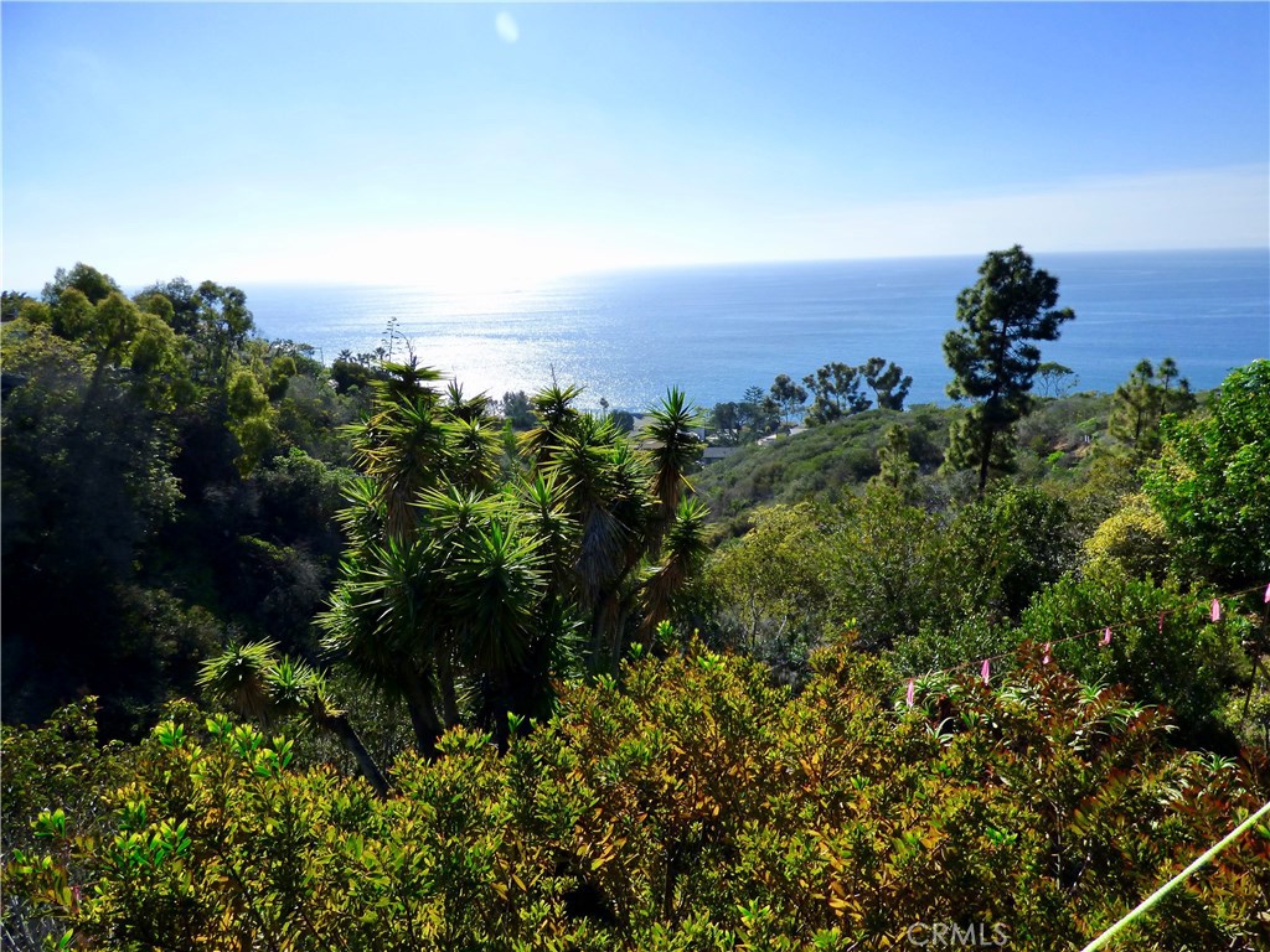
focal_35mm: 20
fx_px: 734
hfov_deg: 81.7
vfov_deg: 66.0
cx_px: 635
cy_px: 476
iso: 160
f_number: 3.2
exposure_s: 1/2000
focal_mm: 3.58
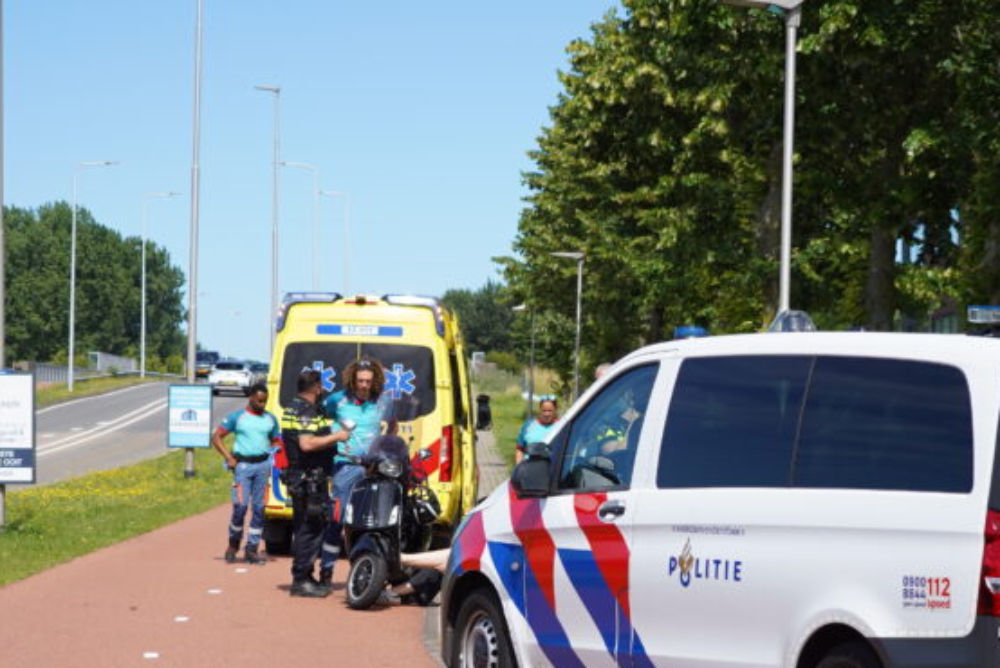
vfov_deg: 16.1
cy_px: 431
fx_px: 2362
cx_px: 574
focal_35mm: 85
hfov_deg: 23.9
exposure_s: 1/1600
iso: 320
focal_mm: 46
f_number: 4.5
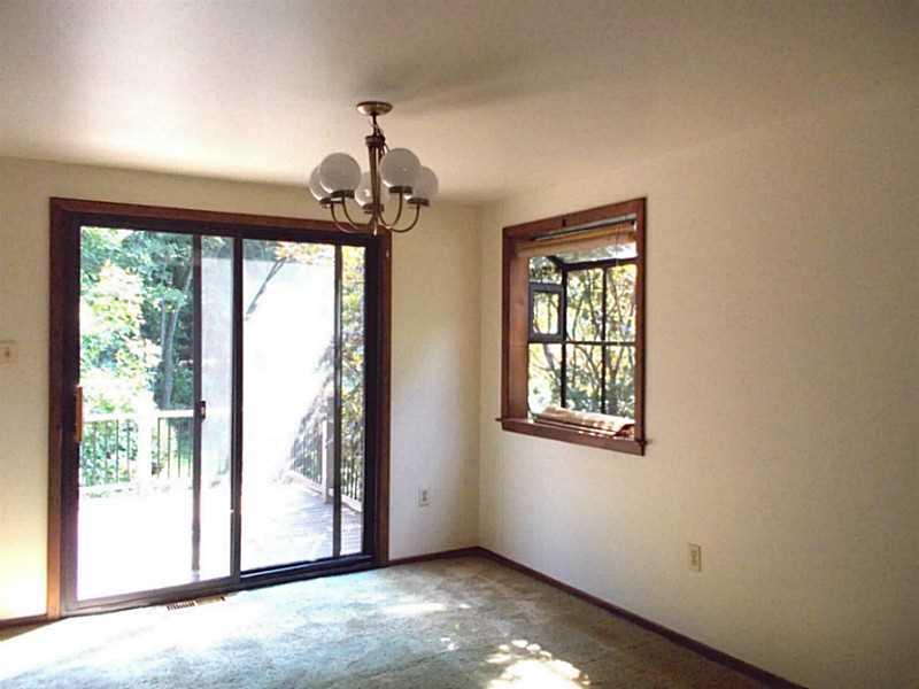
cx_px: 460
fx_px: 770
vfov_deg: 48.2
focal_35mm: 29
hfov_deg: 61.7
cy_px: 344
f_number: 3.3
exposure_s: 1/250
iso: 320
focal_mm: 4.1
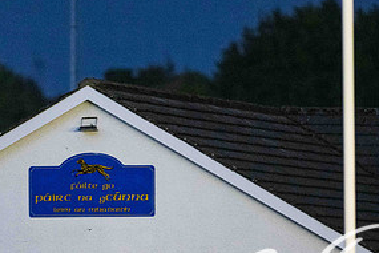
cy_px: 231
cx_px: 125
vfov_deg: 1.5
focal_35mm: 890
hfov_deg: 2.3
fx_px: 9369
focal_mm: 400
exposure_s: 1/60
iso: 10000
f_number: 2.8
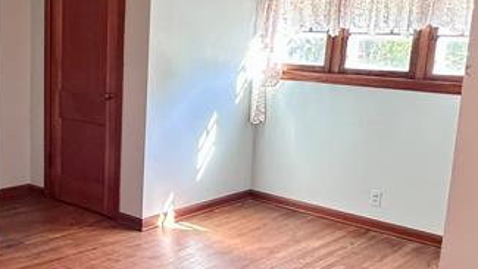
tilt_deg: -10.8
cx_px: 110
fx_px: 609
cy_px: 151
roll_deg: -2.2
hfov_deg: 41.4
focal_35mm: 48
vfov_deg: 24.9
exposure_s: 1/120
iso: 250
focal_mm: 2.22
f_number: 2.2
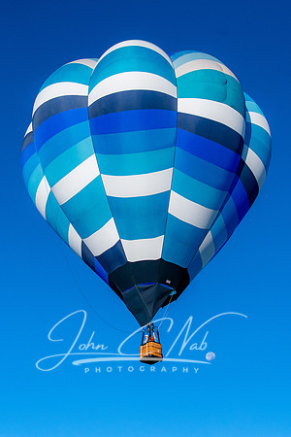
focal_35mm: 79
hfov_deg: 17.3
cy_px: 219
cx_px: 157
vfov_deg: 25.6
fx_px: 959
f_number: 4.5
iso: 400
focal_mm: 52
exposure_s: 1/8000
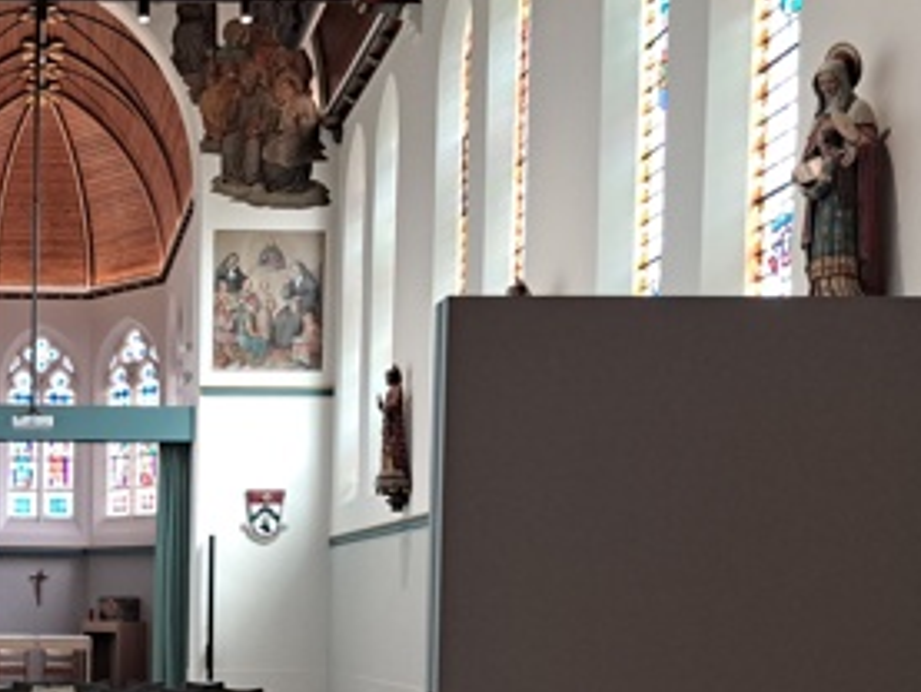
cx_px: 30
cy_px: 705
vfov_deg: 26.4
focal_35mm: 52
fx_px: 1384
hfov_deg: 34.0
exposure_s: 1/60
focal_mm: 5.23
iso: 250
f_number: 1.8
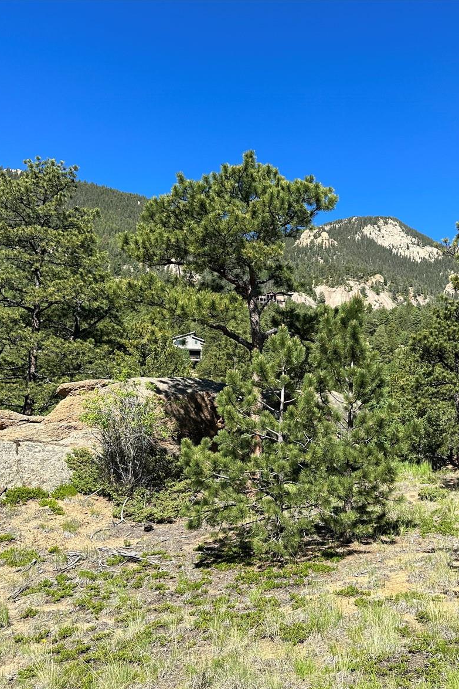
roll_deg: -1.9
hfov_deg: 38.6
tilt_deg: +7.9
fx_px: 650
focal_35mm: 34
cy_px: 351
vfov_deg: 55.8
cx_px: 292
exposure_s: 1/2410
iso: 80
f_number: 1.78
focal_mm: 6.86
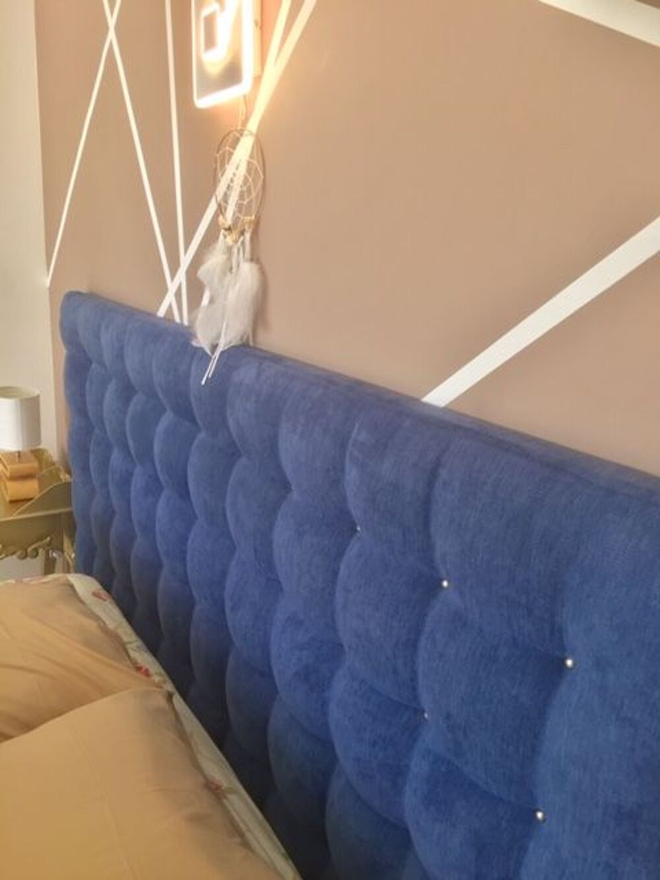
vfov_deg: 61.7
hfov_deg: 48.2
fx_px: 737
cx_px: 330
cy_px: 440
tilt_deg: -12.9
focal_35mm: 29
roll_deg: -2.4
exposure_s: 1/100
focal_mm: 4.15
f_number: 2.2
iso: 40
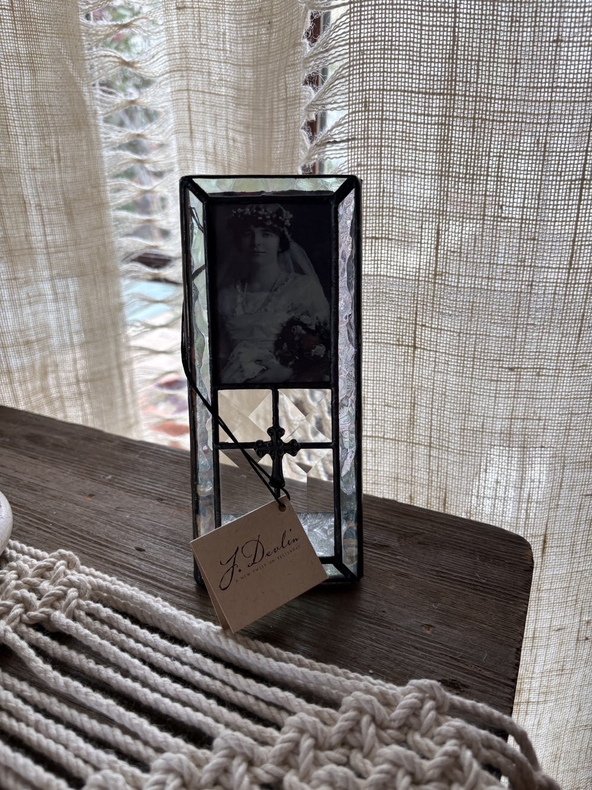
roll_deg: -1.5
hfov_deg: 53.1
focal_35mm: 26
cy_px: 395
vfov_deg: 67.3
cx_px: 296
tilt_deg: -22.2
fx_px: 593
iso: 40
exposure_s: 1/122
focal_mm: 5.96
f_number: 1.6
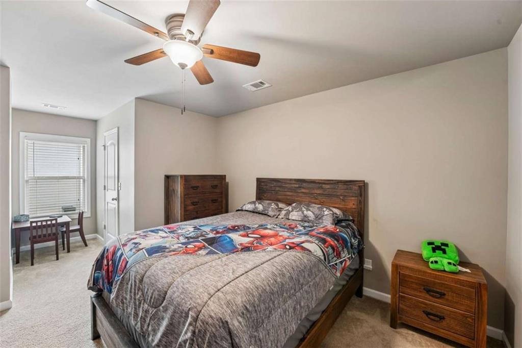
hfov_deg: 104.3
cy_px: 174
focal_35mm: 14
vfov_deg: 81.2
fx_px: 203
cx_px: 261
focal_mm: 14
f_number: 8
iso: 320
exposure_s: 1/3.33
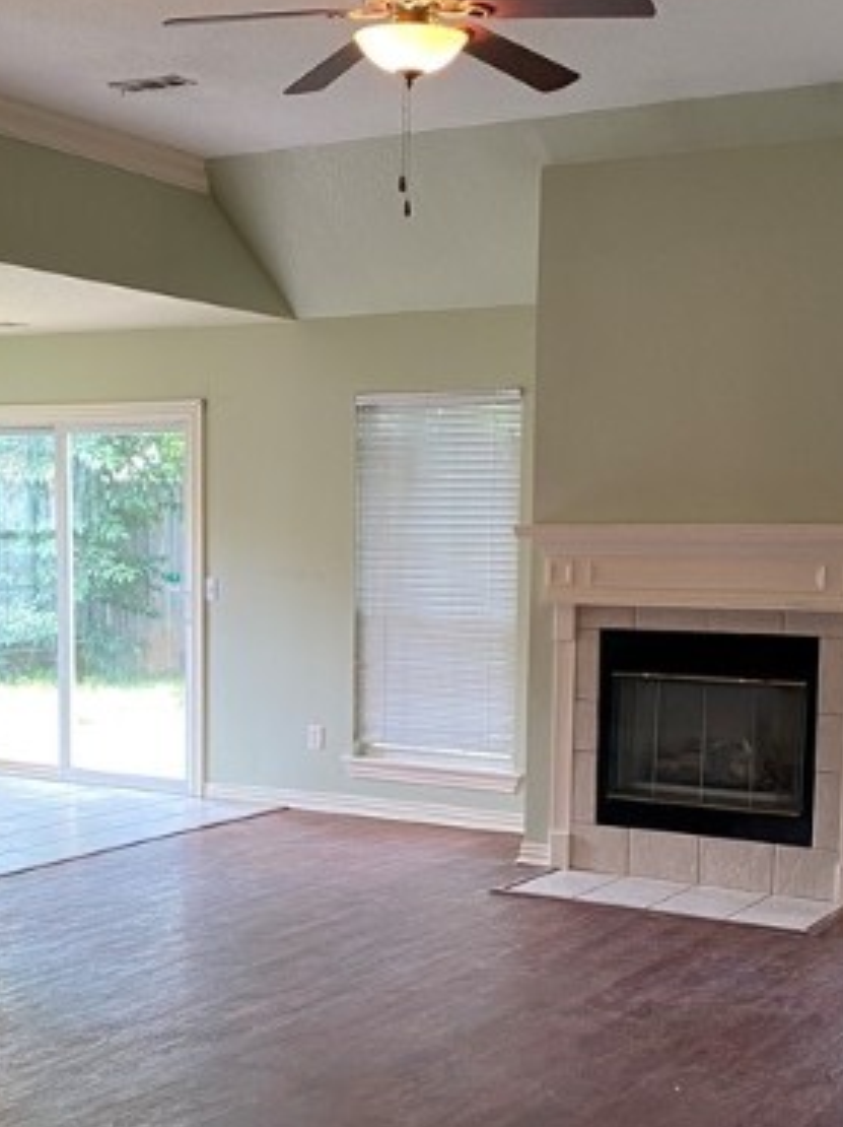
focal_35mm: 54
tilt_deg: -5.5
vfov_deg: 35.2
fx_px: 1755
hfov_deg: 26.9
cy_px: 761
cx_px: 301
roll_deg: -0.8
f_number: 1.8
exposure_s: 1/60
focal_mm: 4.25
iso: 200
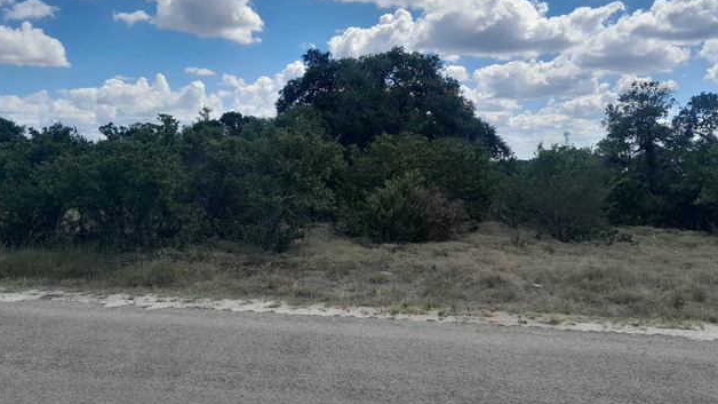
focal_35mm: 30
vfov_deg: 38.8
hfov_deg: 64.3
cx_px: 353
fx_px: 571
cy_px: 171
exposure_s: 1/678
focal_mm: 4
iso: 40
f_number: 1.8
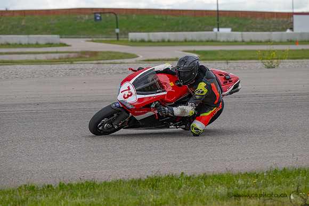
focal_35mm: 188
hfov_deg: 10.9
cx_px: 154
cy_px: 103
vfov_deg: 7.3
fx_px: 1615
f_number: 6.3
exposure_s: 1/1250
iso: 720
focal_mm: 180
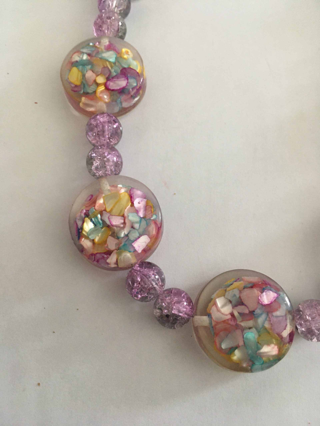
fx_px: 357
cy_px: 213
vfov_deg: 61.7
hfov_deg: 48.2
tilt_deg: -75.1
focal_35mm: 29
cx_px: 160
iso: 200
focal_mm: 4.15
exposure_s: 1/20
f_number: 2.2
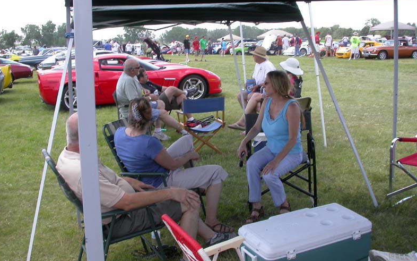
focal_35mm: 41
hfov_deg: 48.2
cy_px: 114
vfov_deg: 31.2
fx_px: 466
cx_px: 205
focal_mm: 7.85
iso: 100
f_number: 5.3
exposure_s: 1/208
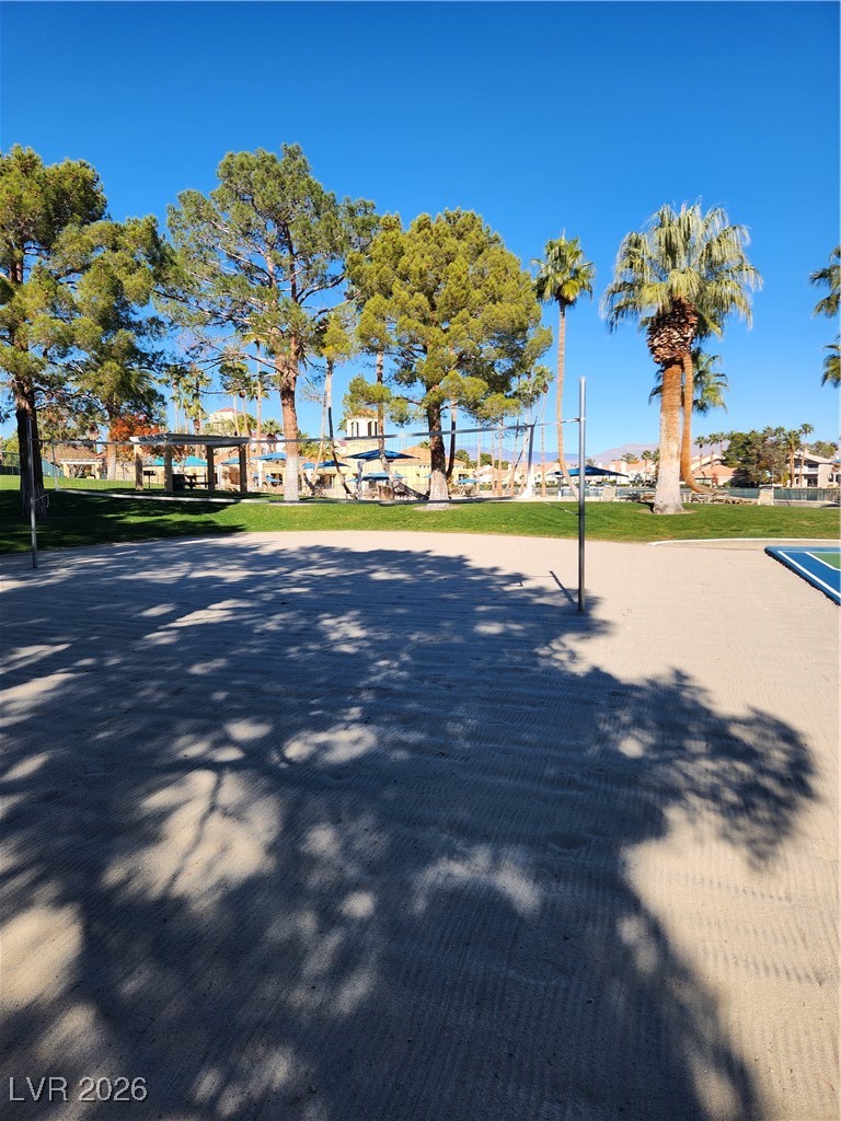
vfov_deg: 73.9
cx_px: 420
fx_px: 745
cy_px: 560
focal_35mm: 23
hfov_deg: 58.9
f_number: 1.8
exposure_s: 1/1391
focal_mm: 5.4
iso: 20
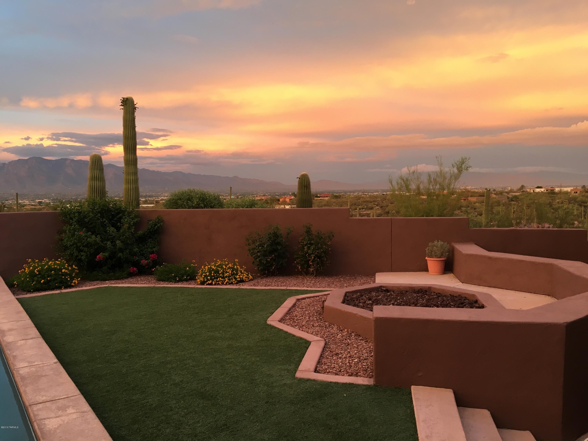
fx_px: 493
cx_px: 294
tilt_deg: -2.1
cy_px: 220
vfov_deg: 48.2
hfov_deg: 61.7
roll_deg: +2.0
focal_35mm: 29
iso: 64
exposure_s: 1/30
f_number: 2.2
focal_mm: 4.15
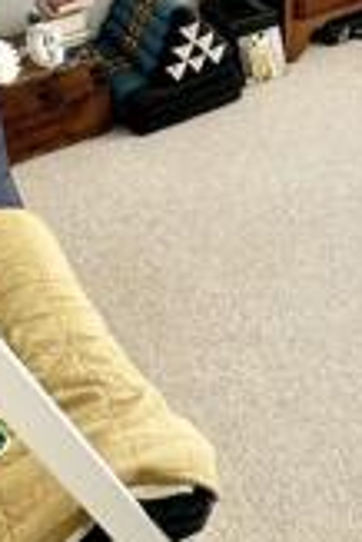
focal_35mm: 52
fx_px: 783
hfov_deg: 25.6
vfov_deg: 32.0
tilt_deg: -16.8
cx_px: 284
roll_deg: +1.2
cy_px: -101
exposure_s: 1/122
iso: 40
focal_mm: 2.22
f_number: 2.2
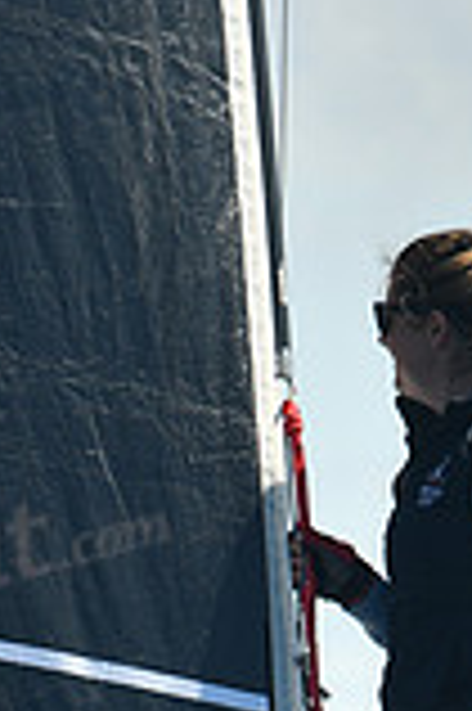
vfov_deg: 2.9
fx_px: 14151
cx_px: 402
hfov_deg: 1.9
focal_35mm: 718
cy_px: 1179
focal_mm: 195
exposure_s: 1/800
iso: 320
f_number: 6.3
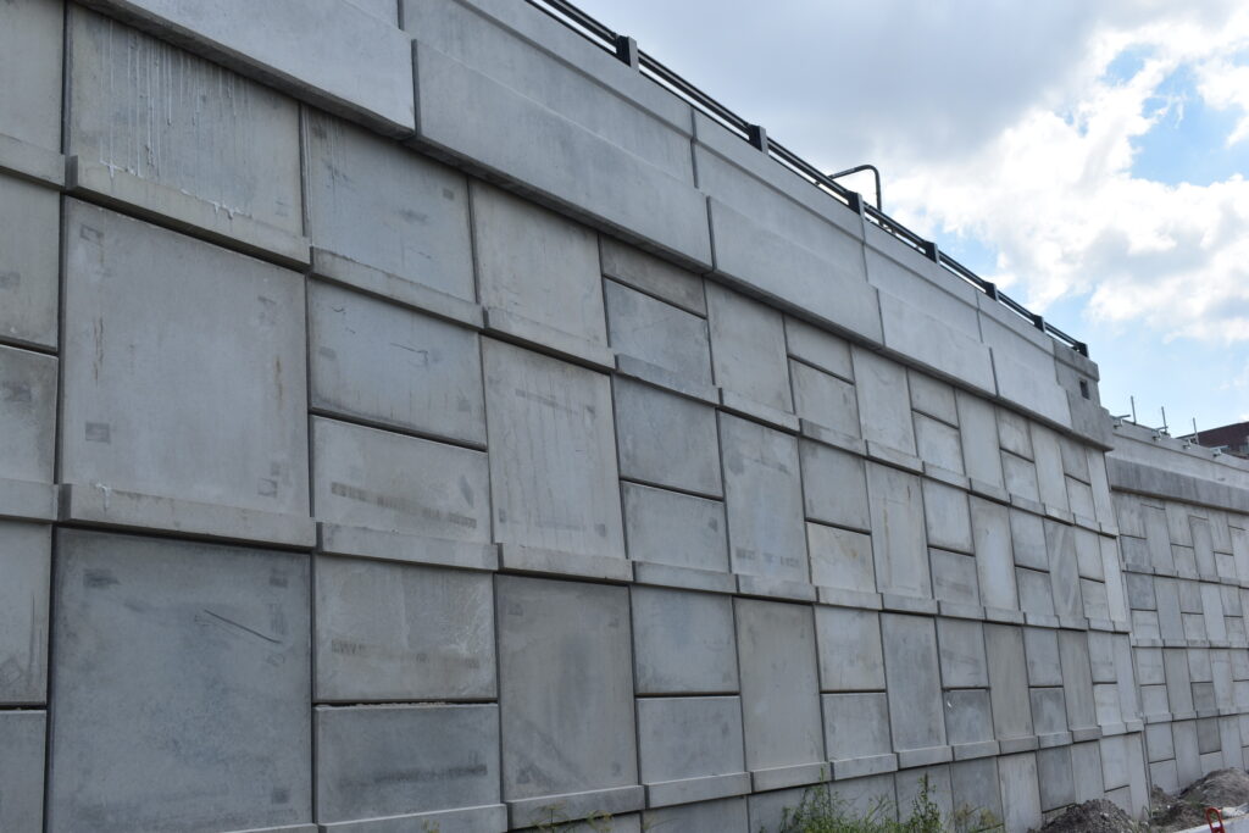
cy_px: 416
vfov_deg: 34.2
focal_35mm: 39
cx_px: 624
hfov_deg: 49.5
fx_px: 1353
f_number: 8
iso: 100
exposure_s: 1/400
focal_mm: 26
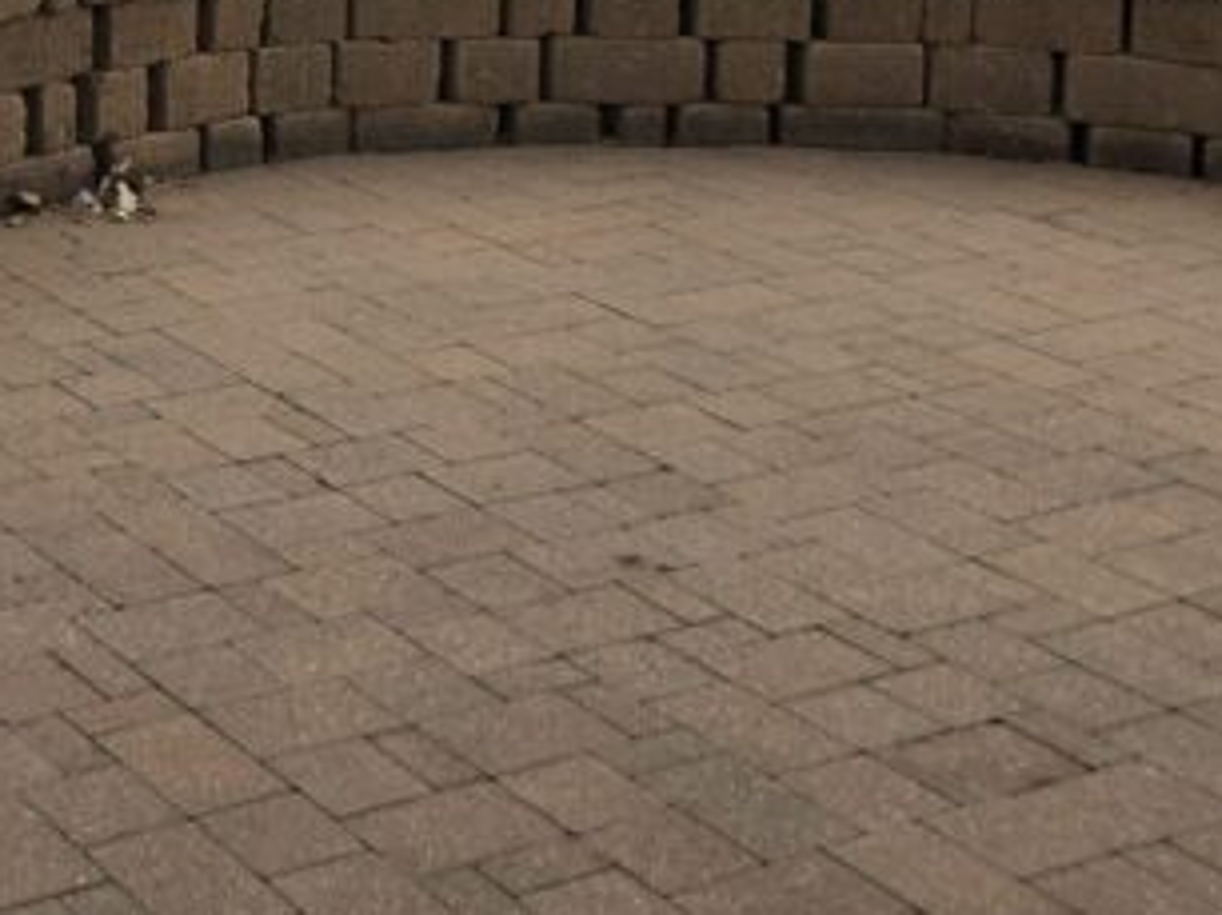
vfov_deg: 18.0
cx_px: -100
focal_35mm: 77
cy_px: -220
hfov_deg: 23.8
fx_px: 2716
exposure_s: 1/2476
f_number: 1.8
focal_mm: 5.4
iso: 80
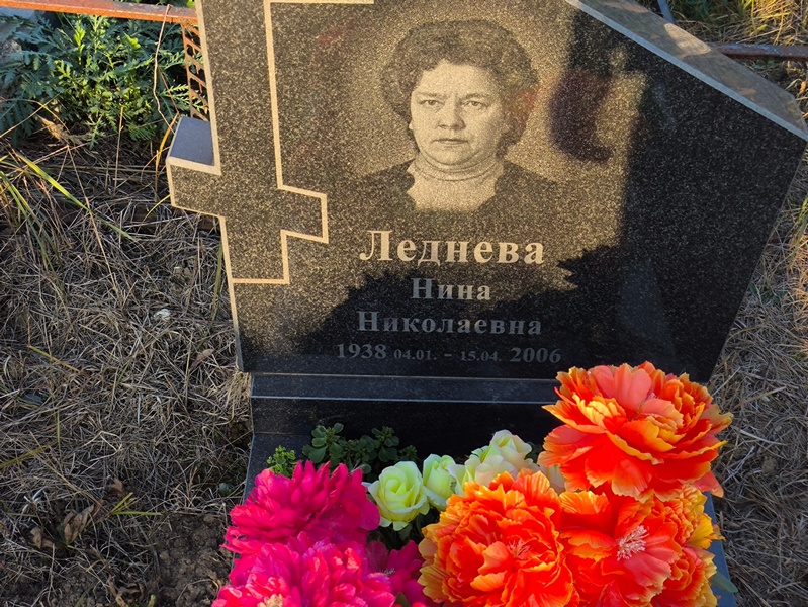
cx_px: 404
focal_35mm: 50
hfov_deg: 38.2
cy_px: 304
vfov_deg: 29.1
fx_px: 1168
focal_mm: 4.71
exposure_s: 1/225
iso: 50
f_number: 1.7
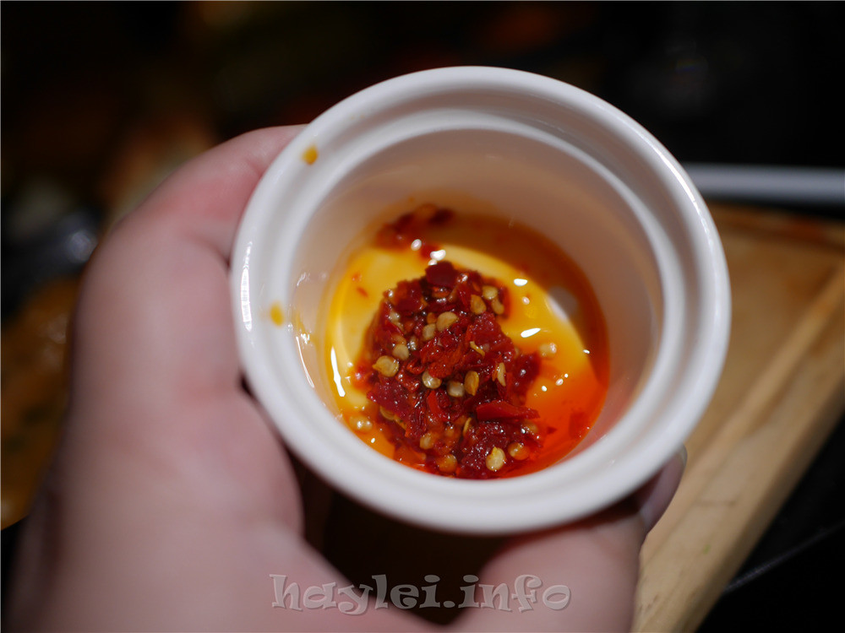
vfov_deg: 46.8
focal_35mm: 30
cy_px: 316
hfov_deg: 60.0
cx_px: 422
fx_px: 732
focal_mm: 15
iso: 200
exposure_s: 1/80
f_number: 1.7
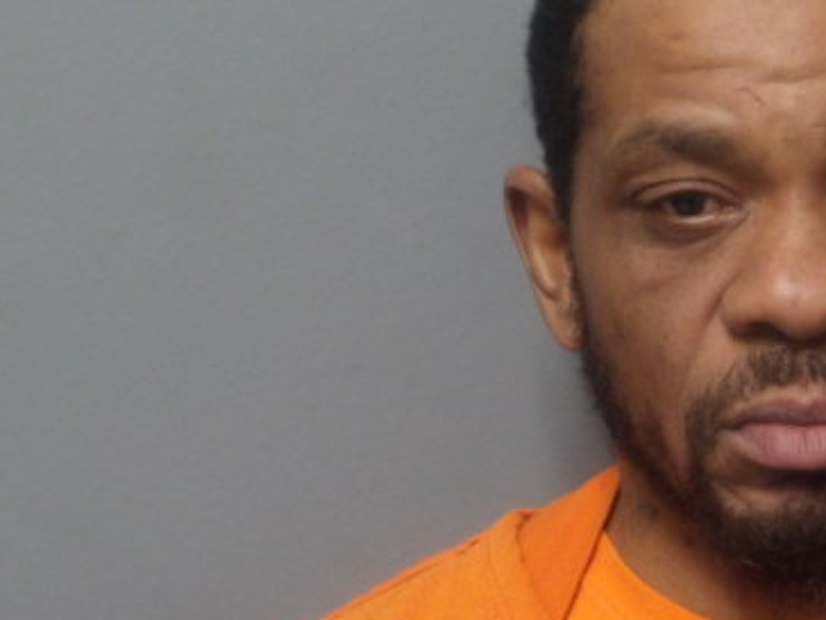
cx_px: 715
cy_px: 182
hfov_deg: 12.8
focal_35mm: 153
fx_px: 3651
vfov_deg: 9.7
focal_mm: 15.6
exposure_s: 1/22
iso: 690
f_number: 5.6
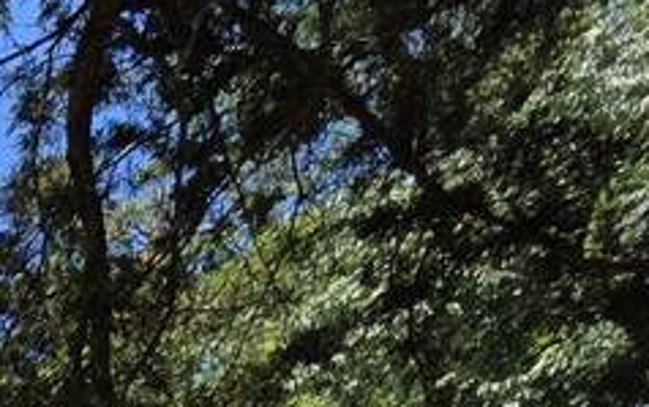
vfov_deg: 11.7
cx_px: -804
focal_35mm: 74
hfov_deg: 16.4
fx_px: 1309
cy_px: 1147
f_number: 1.9
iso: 80
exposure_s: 1/2000
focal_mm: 2.2
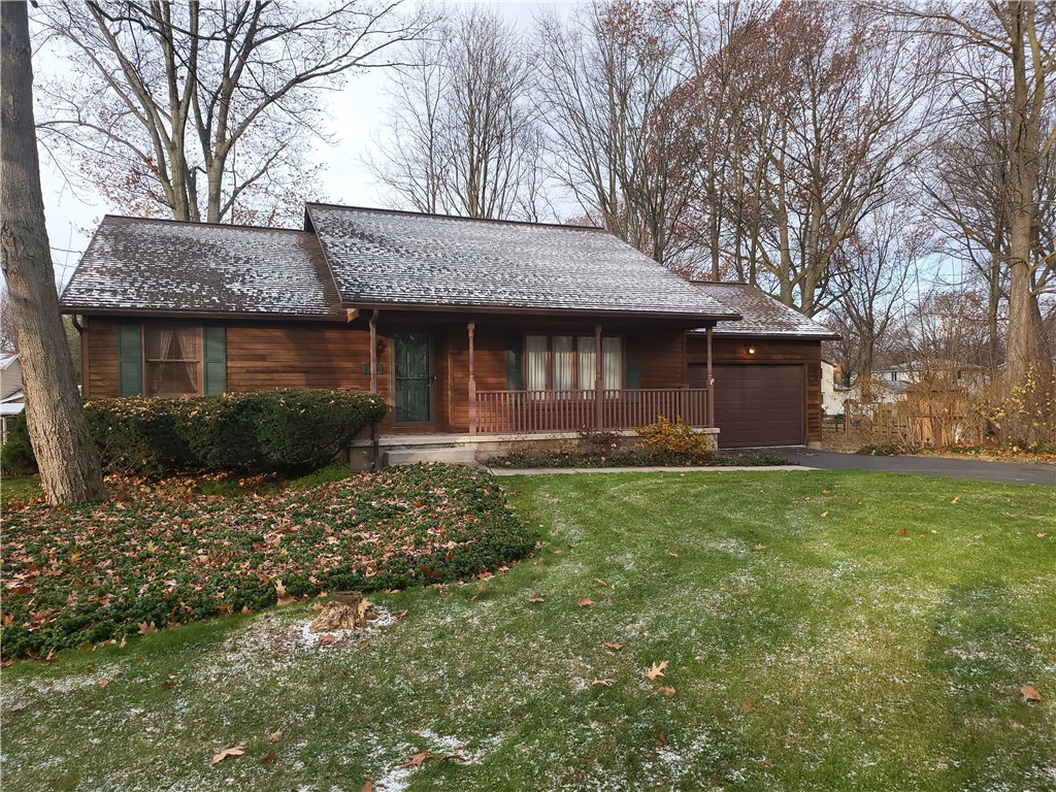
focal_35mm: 24
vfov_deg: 56.8
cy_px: 396
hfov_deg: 71.6
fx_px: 732
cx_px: 528
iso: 40
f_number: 1.8
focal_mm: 5
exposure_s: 1/439
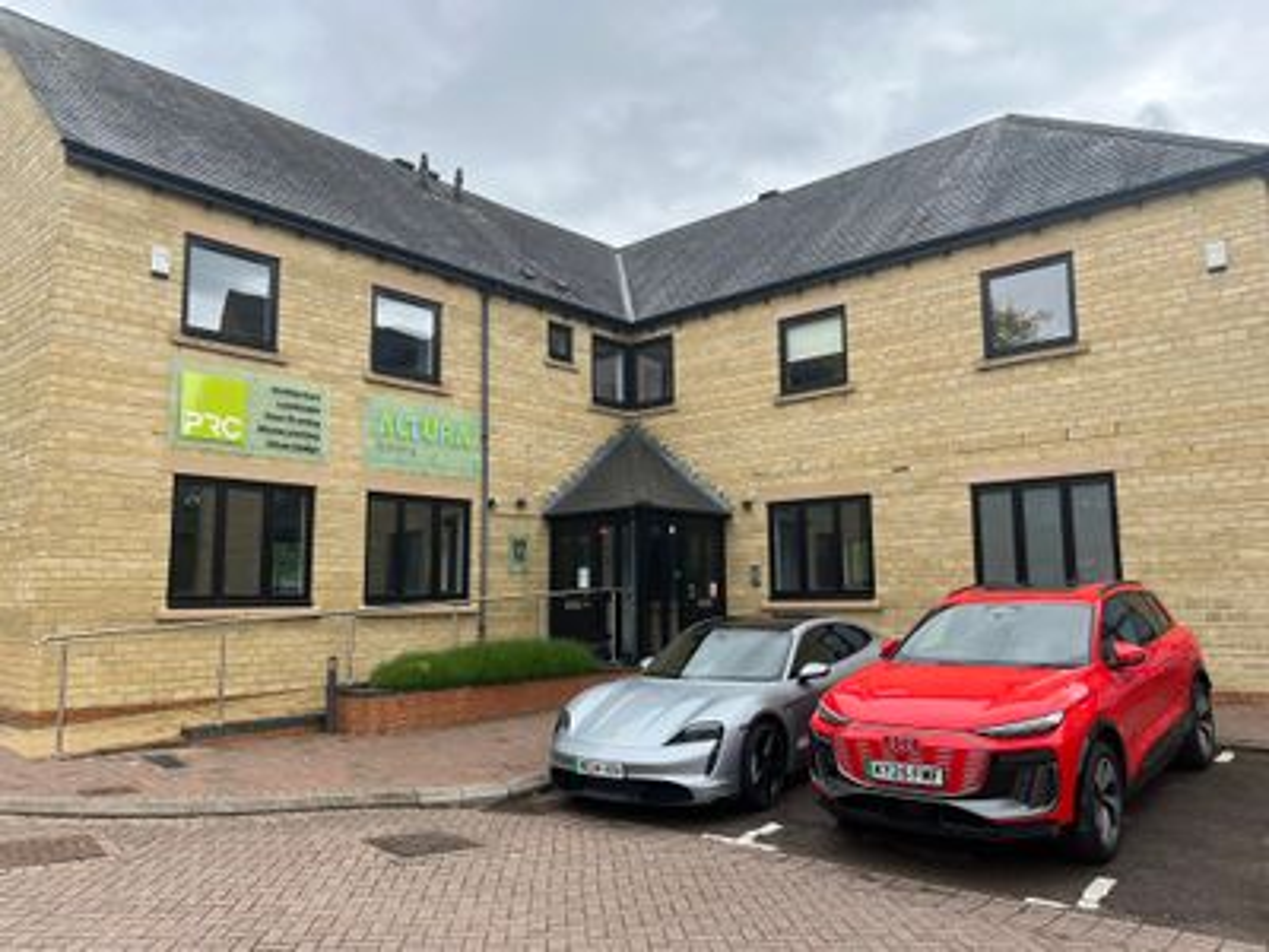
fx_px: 953
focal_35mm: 26
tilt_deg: +6.8
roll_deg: +0.5
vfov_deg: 53.1
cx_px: 634
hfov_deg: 67.3
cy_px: 476
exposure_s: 1/1186
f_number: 1.6
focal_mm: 5.1
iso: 50
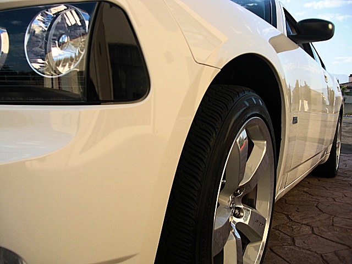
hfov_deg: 51.4
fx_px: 366
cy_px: 132
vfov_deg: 39.7
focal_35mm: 36
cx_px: 176
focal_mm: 6.3
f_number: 2.8
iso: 50
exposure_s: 1/400
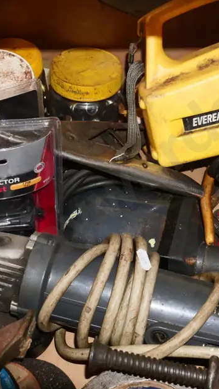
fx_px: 661
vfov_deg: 32.8
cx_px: 127
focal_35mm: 64
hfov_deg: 18.8
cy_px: 188
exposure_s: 1/60
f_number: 5.6
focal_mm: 18
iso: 1600
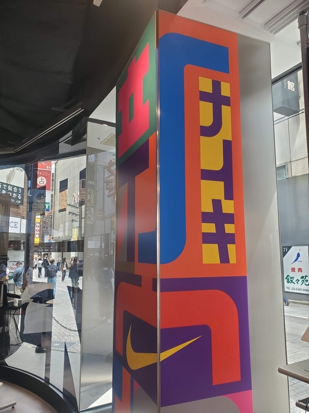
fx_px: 309
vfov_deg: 67.3
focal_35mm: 26
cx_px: 154
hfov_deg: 53.1
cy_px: 206
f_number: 2.4
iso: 64
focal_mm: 4.3
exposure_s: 1/100
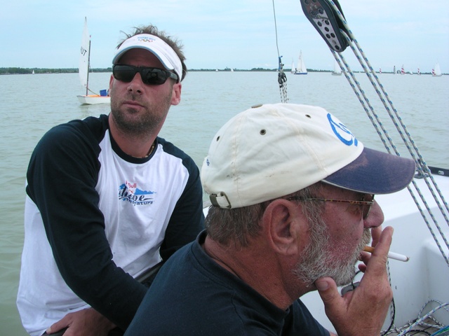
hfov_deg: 50.1
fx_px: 480
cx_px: 224
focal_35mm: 37
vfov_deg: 38.7
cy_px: 168
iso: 100
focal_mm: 5.6
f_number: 4.5
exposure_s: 1/244
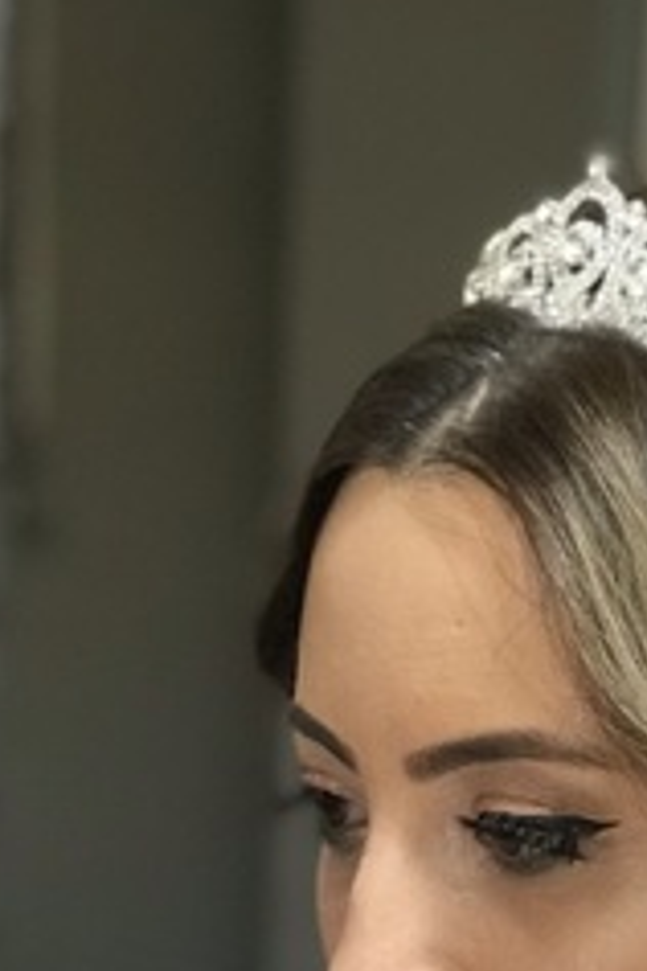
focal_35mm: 192
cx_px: 475
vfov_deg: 10.3
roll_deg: -3.0
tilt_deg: -13.9
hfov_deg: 7.1
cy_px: 1561
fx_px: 5176
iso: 80
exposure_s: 1/50
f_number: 2.8
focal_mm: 6.6
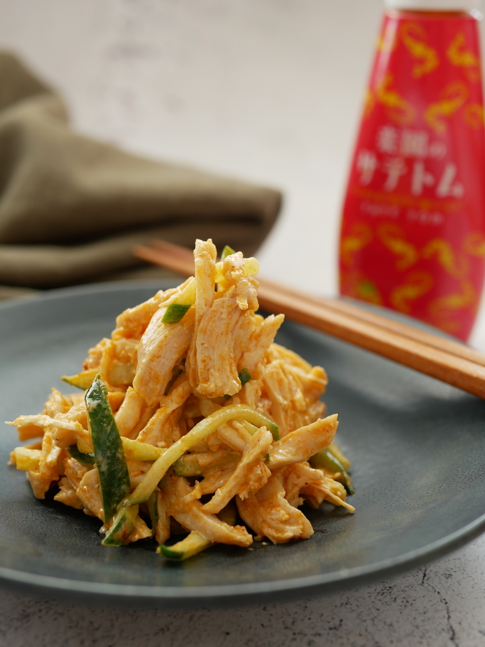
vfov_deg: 38.2
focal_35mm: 50
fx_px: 933
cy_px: 324
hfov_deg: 29.1
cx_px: 242
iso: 250
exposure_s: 1/60
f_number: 3.5
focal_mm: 25
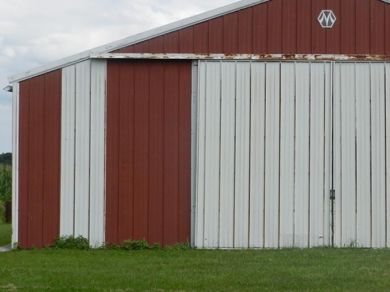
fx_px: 957
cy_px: 115
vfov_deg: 17.3
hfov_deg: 22.5
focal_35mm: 85
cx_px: 340
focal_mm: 8.1
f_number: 4.2
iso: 160
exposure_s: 1/1250
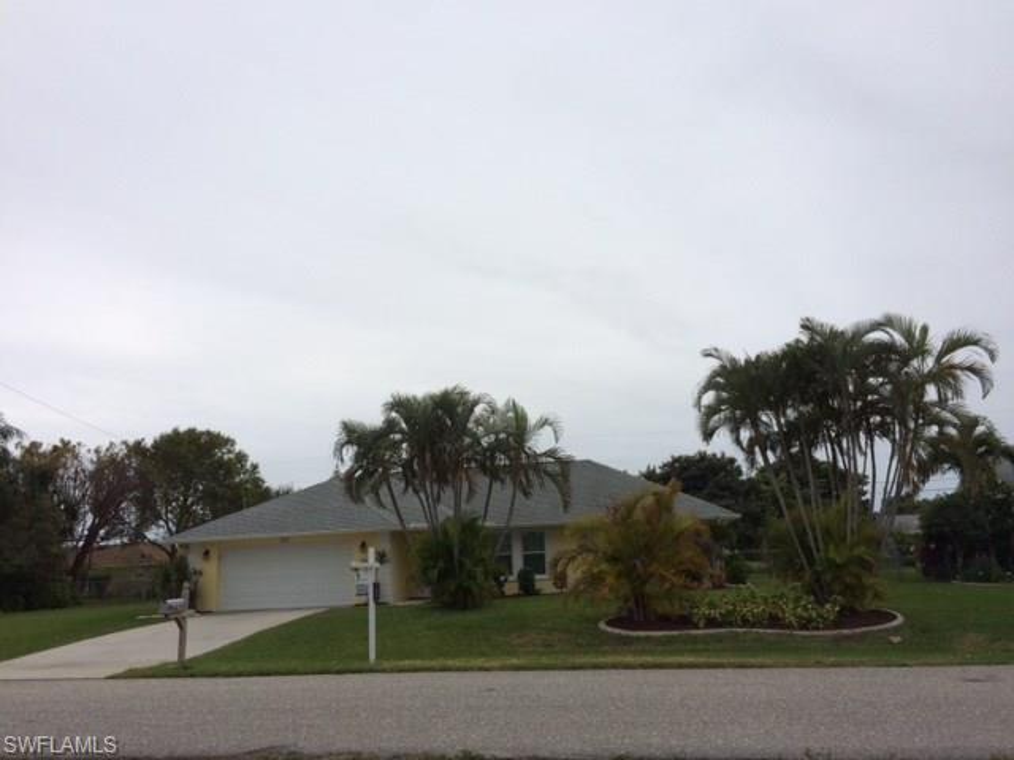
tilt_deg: +11.7
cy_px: 380
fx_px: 849
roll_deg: +3.0
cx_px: 507
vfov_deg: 48.2
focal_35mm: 29
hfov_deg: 61.7
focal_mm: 4.15
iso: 32
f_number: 2.2
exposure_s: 1/2564
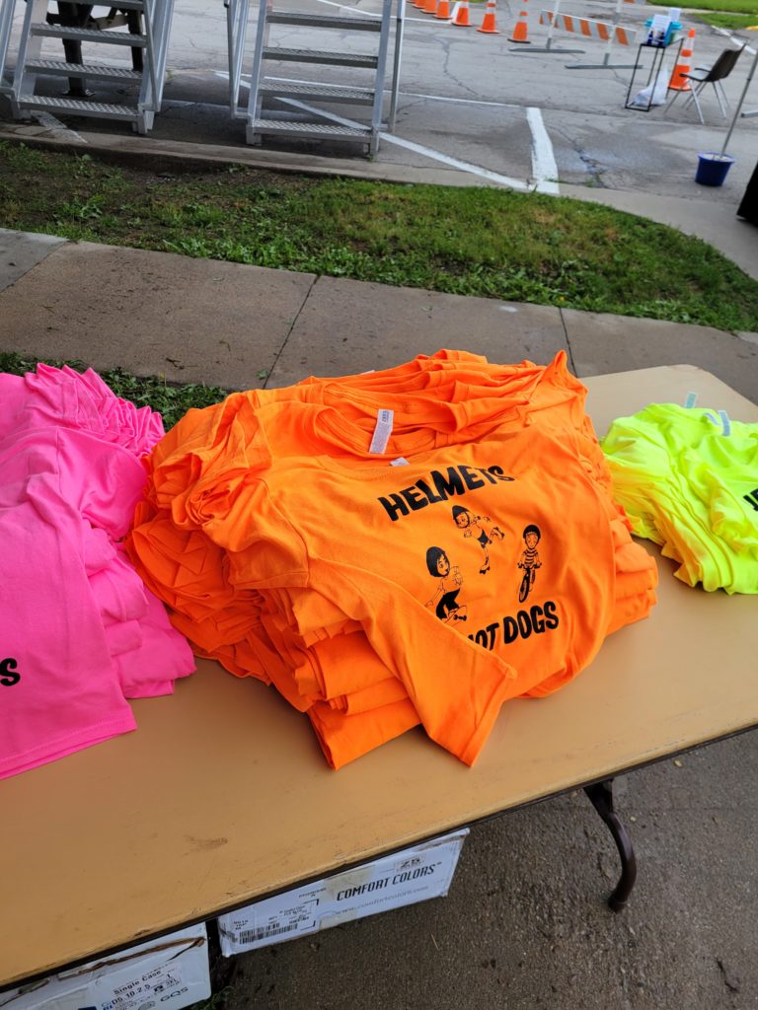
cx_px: 379
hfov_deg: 53.1
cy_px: 505
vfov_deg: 67.3
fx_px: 759
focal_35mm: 26
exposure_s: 1/437
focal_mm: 5.4
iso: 40
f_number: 1.8
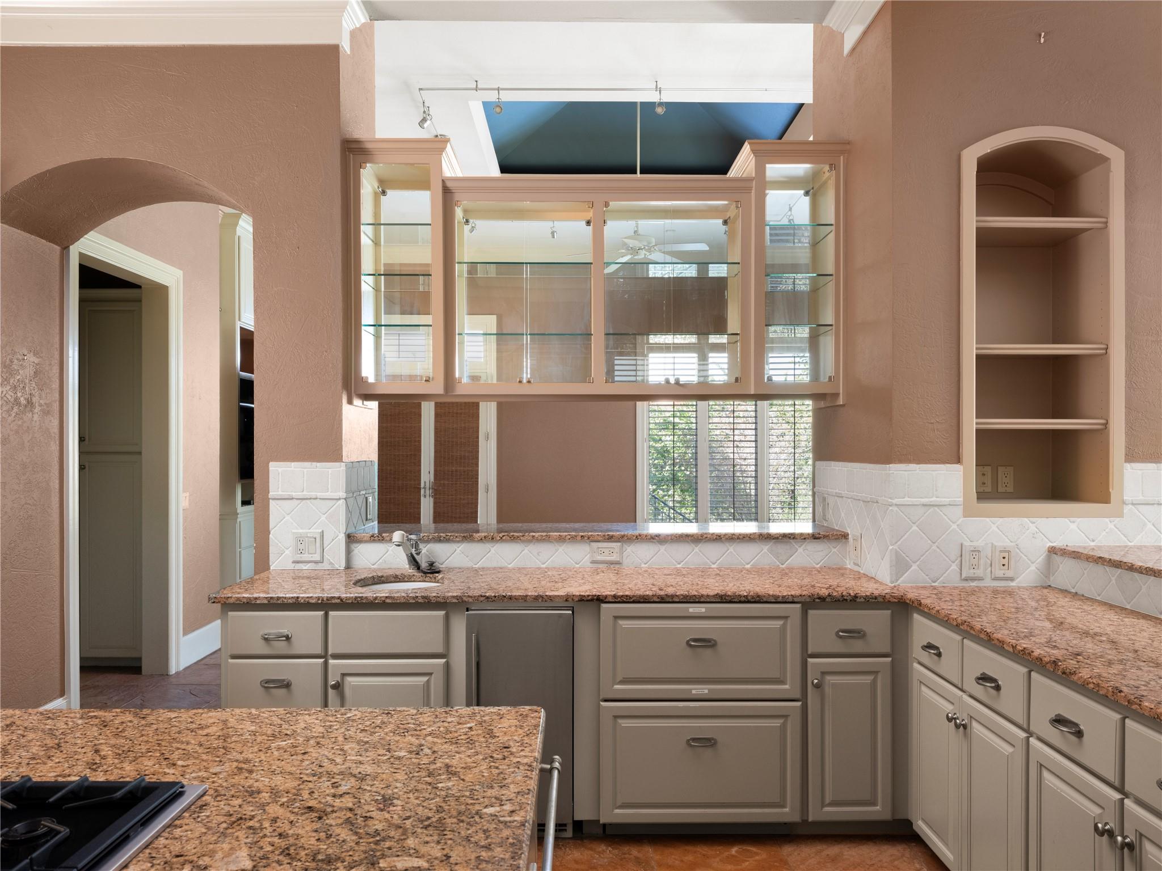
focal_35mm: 23
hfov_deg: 73.9
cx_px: 581
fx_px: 772
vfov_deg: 58.9
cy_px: 436
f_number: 13
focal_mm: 29.5
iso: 400
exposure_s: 13
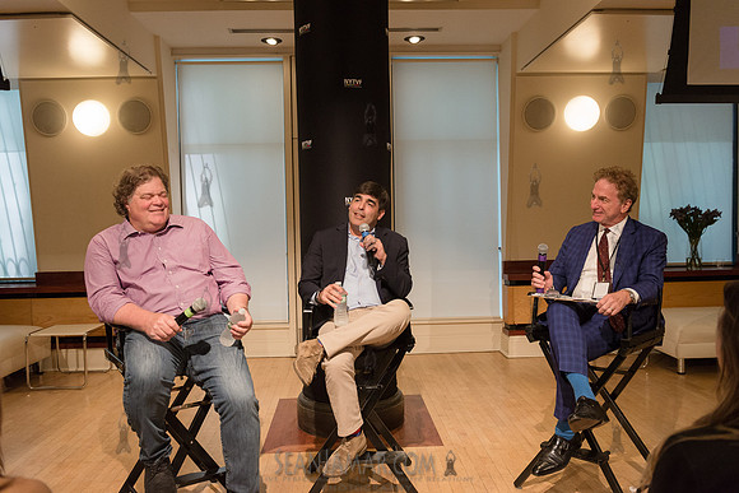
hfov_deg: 60.3
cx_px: 370
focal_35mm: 31
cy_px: 246
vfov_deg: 42.3
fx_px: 636
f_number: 4
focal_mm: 31
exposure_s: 1/400
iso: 2500
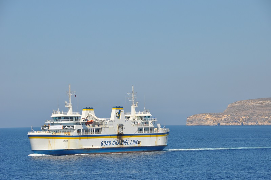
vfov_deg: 8.7
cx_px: 136
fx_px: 1184
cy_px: 90
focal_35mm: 158
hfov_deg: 13.1
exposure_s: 1/500
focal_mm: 105
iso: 200
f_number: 11
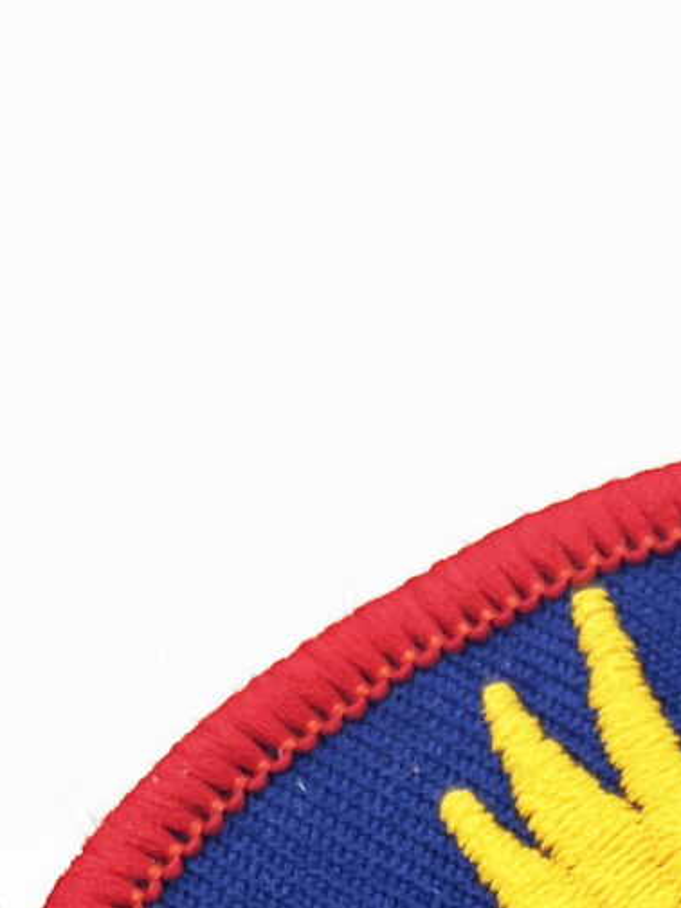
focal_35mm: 132
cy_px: 1643
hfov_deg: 10.9
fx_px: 3462
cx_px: 976
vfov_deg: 13.4
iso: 40
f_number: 1.6
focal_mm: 5.1
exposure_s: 1/200
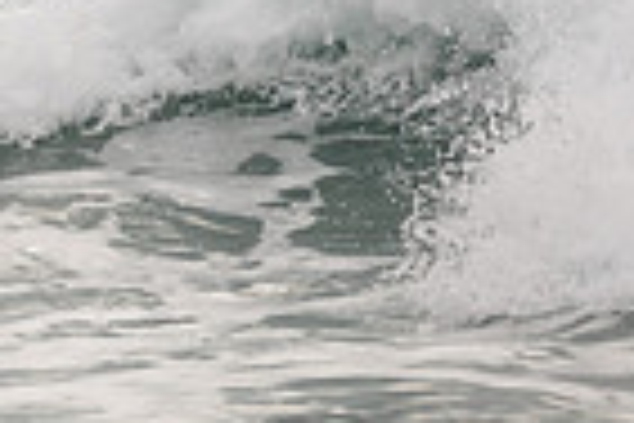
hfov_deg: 1.2
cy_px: -200
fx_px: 29672
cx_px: -531
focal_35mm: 1685
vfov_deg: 0.8
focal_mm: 410
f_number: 5.6
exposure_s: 1/640
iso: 250
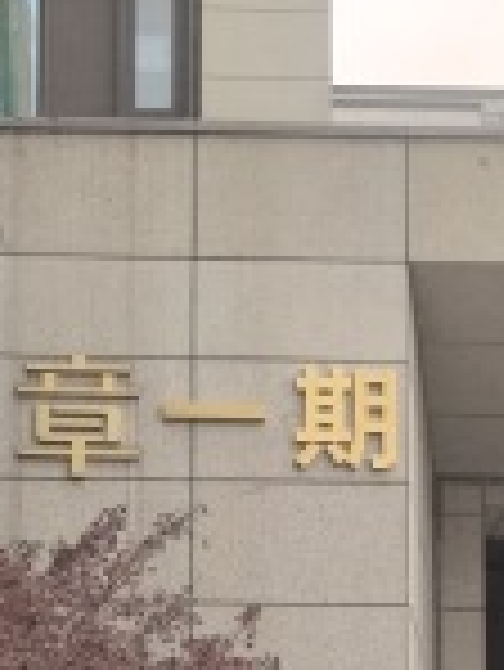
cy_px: 857
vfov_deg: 19.2
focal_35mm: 95
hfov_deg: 15.6
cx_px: 207
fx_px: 1842
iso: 50
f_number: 2
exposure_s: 1/1529
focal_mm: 6.98
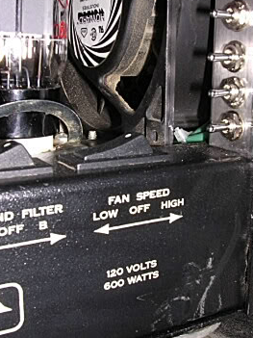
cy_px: 147
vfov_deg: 36.8
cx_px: 132
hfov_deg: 28.0
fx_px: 507
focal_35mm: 52
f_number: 5.6
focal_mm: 5.8
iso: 100
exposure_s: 1/60.1
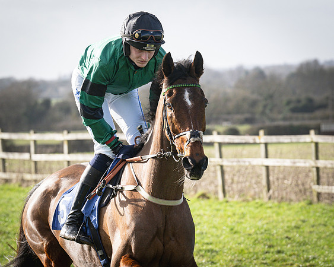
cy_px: 116
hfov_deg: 7.3
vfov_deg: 5.8
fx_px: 2617
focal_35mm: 265
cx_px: 252
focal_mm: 125
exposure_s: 1/1000
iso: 400
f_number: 5
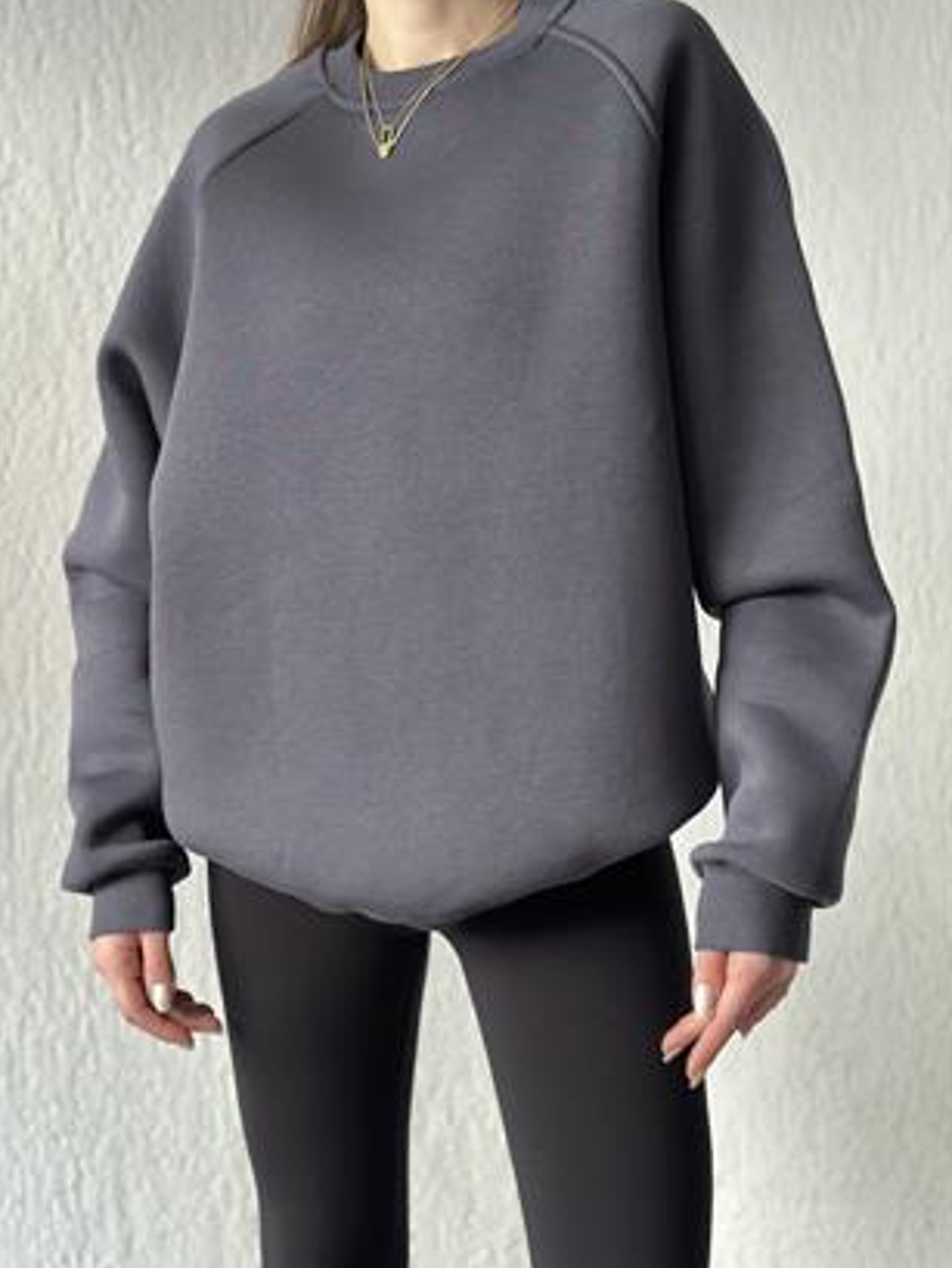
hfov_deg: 29.1
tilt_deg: -1.2
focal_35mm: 50
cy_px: 620
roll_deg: -0.1
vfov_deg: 38.2
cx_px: 468
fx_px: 1832
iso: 160
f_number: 1.78
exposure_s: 1/60
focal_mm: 6.86
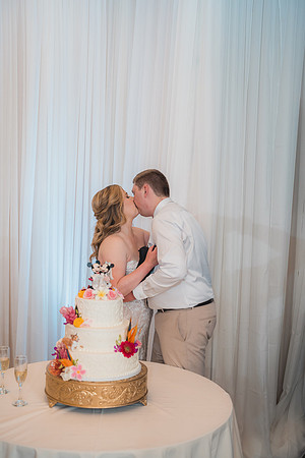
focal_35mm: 50
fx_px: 635
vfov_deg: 39.6
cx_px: 152
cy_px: 229
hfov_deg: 27.0
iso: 800
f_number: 2.8
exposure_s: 1/250
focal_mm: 50
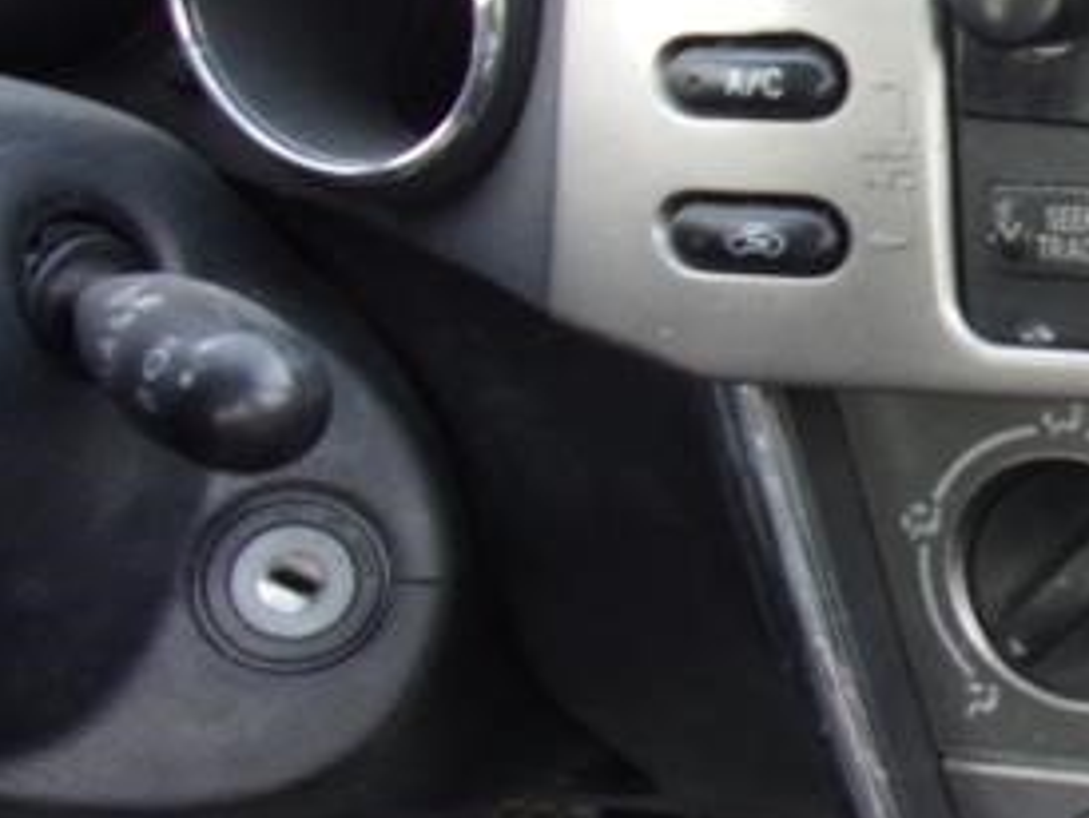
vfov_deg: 21.0
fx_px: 2204
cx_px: 1574
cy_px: 334
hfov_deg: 23.1
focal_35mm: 70
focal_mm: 4.3
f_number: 3.3
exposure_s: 1/38
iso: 80
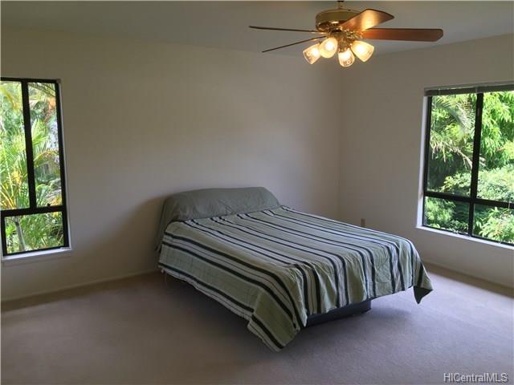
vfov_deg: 48.2
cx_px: 257
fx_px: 431
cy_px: 192
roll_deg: -0.6
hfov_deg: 61.7
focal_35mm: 29
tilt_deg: -7.8
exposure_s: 1/120
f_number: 2.2
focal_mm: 4.15
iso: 40
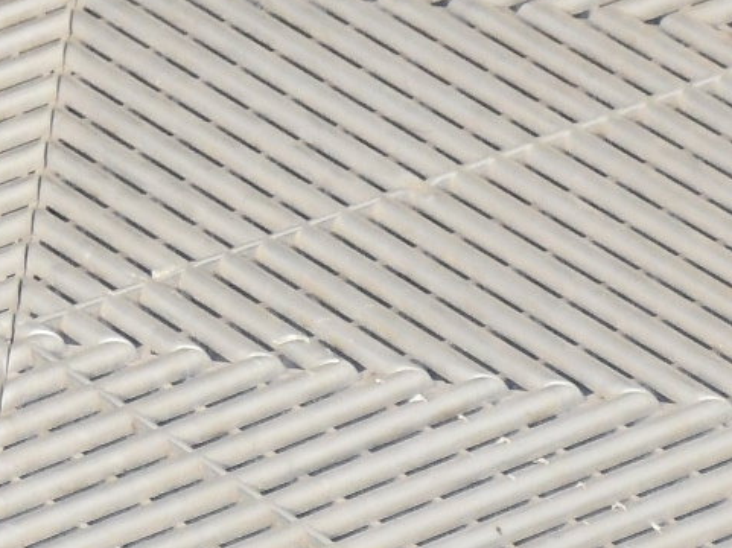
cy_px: -825
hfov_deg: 3.8
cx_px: -1044
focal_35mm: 518
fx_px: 10946
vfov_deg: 2.8
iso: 1000
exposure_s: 1/100
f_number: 5
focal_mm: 62
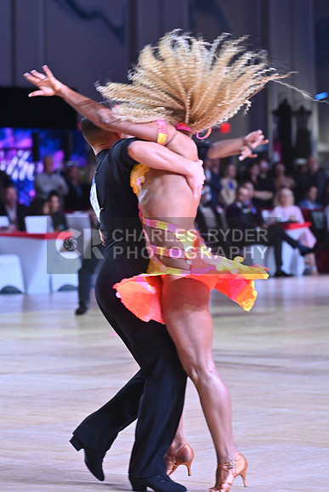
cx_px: 164
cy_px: 246
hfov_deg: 8.9
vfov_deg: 13.2
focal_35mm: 155
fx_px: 2123
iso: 4000
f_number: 7.1
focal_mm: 155
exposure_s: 1/400
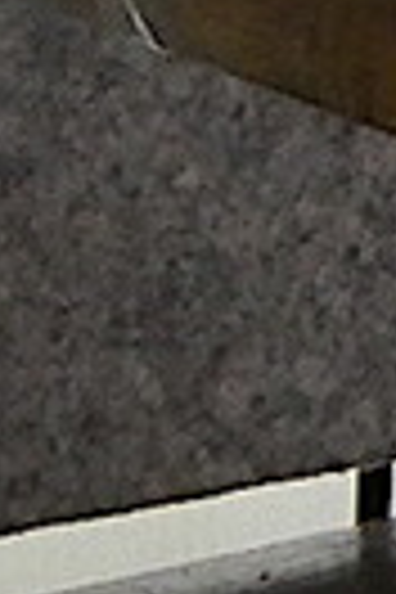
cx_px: 1971
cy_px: -999
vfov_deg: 2.0
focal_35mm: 1018
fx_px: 16796
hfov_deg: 1.3
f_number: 6.3
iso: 400
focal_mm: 24.2
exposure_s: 1/5
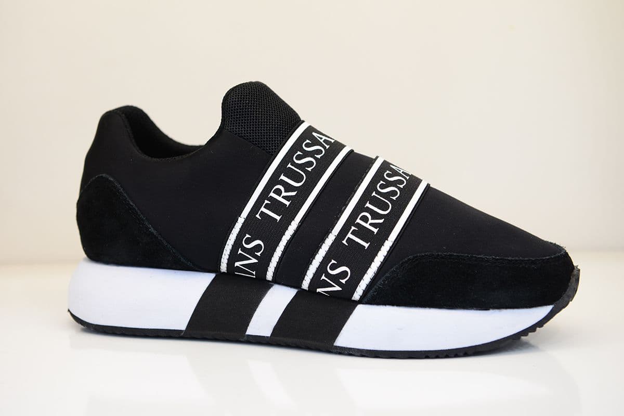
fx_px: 1040
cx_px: 312
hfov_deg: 33.4
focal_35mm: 60
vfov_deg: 22.6
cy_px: 208
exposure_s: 1/200
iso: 640
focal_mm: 60
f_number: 5.6
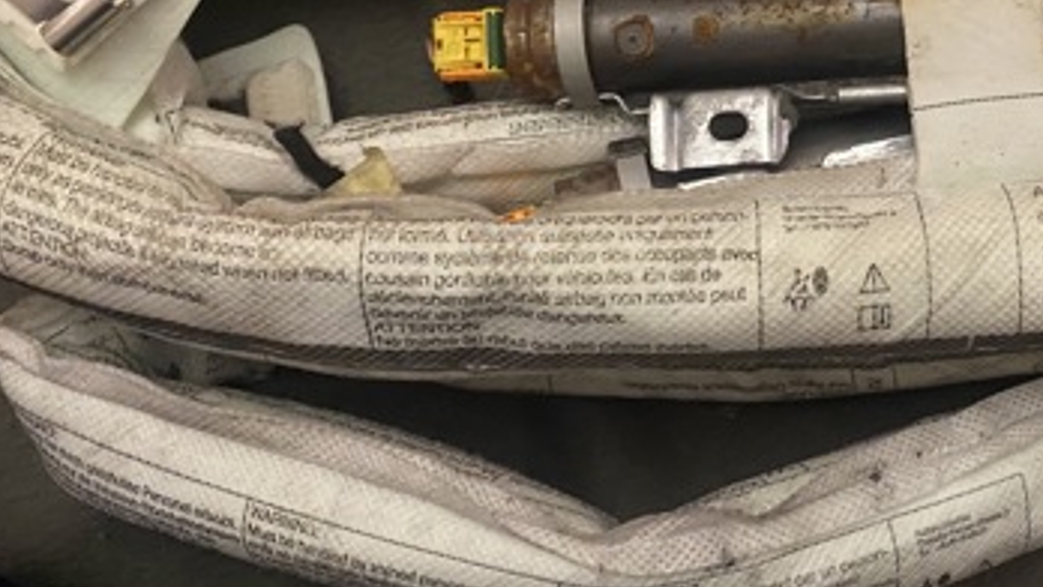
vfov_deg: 22.8
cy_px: 118
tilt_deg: -75.5
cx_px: 893
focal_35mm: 52
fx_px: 1439
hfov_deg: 37.8
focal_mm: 4.25
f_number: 1.8
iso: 640
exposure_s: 1/30
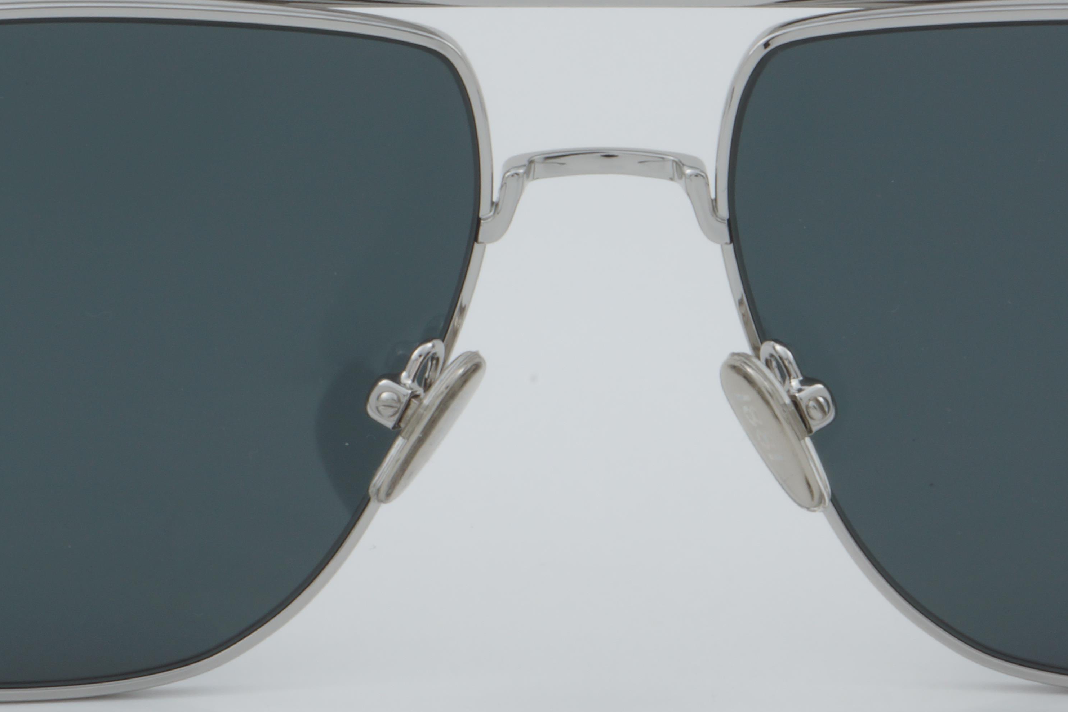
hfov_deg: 12.3
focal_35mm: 167
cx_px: 602
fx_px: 4954
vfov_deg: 8.2
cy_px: 321
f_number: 32
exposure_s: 1/3
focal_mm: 55
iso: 100
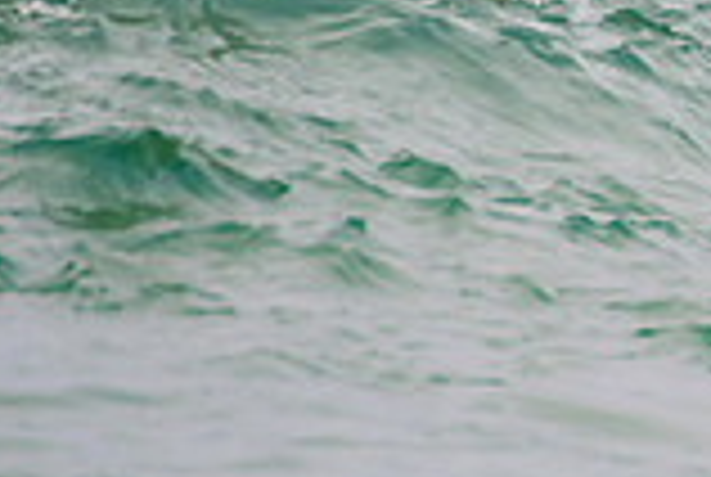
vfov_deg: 0.6
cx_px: 1546
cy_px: 52
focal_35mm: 2247
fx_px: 44461
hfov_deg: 0.9
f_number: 5.6
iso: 400
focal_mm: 500
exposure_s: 1/800
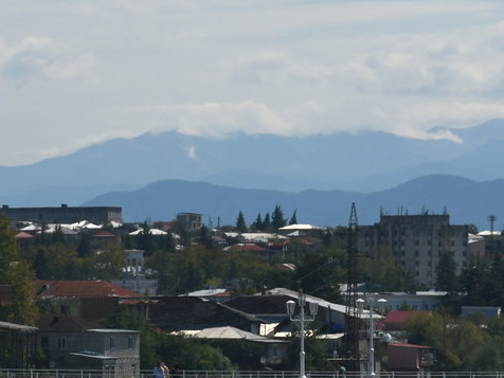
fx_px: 4557
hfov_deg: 6.3
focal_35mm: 313
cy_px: 311
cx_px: 82
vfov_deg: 4.7
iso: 125
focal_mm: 86
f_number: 8
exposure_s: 1/160
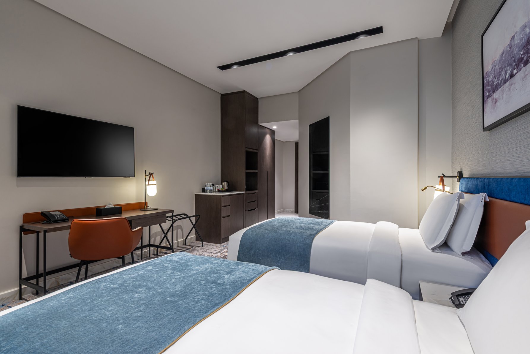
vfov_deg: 70.5
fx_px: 250
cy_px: 177
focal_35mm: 17
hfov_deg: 93.3
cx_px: 265
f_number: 10
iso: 100
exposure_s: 1.6
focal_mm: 17
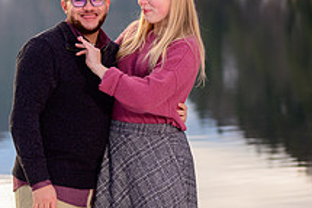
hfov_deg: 9.8
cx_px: 147
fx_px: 1819
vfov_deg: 6.5
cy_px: 109
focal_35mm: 210
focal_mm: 78
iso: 250
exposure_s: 1/500
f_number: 2.8
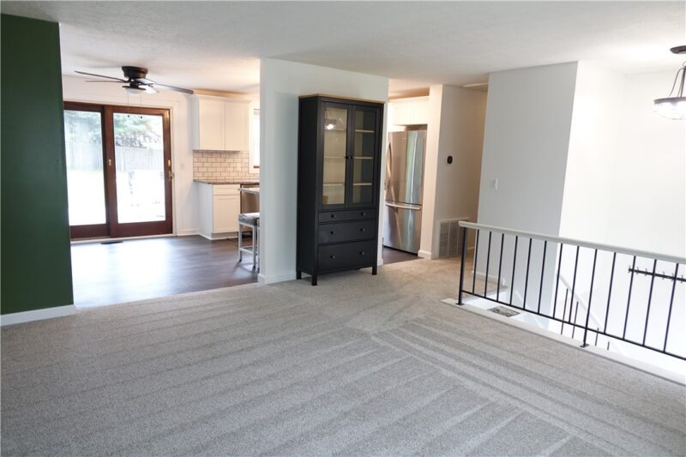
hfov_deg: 73.8
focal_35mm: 24
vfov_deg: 53.1
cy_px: 228
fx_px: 457
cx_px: 343
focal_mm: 8.8
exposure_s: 1/30
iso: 250
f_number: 2.8
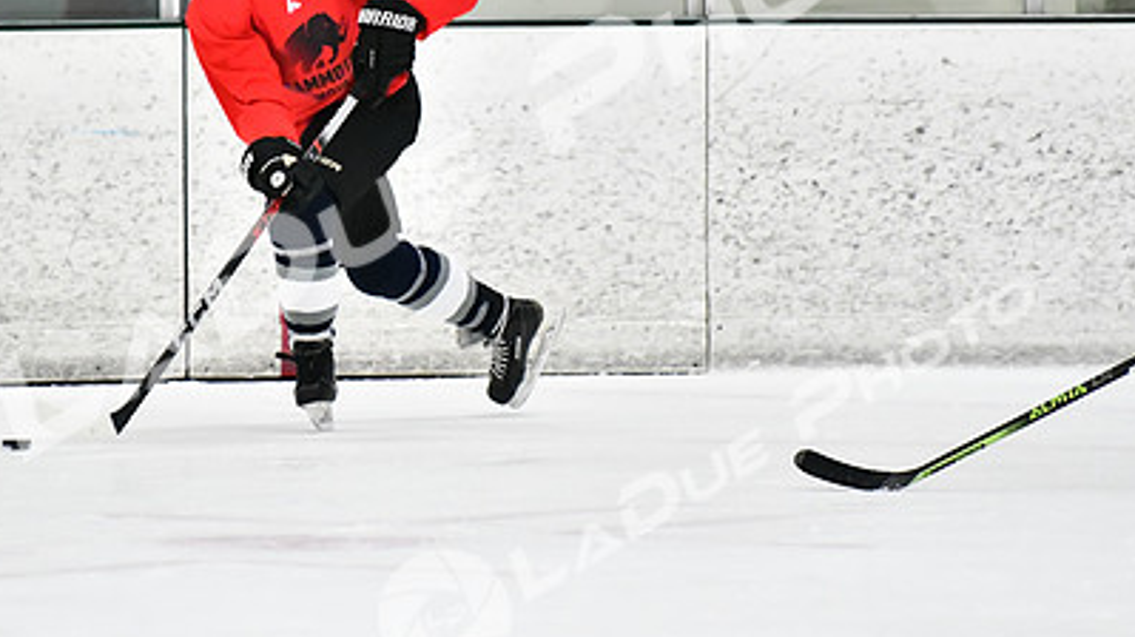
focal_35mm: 434
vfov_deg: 2.8
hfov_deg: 5.0
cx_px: 373
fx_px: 13055
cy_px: 198
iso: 6400
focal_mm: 190
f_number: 2.8
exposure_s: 1/1600
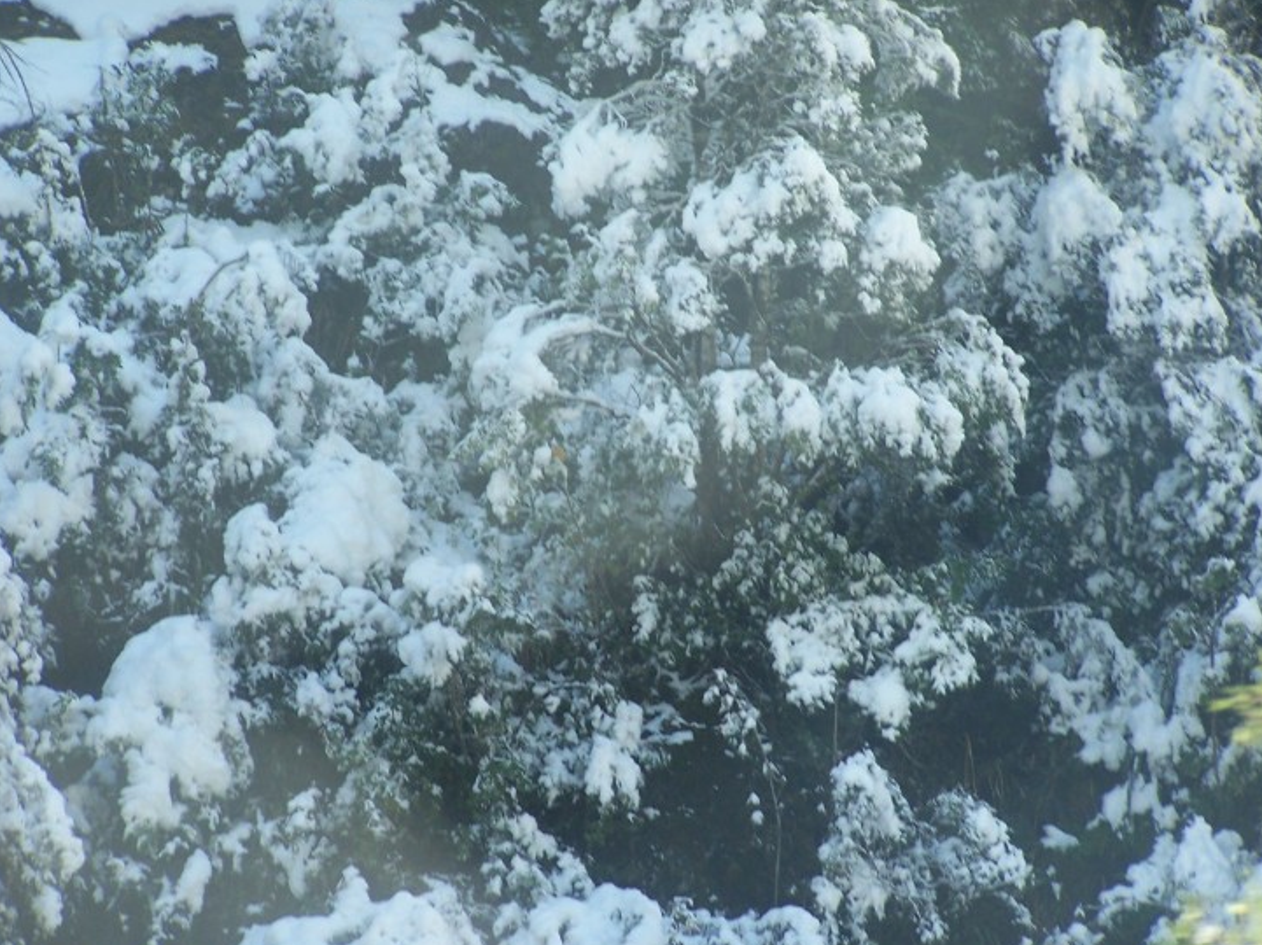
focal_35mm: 242
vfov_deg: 6.1
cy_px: 486
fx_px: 8818
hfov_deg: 8.2
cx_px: 628
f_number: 3.2
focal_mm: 36.2
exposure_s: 1/180
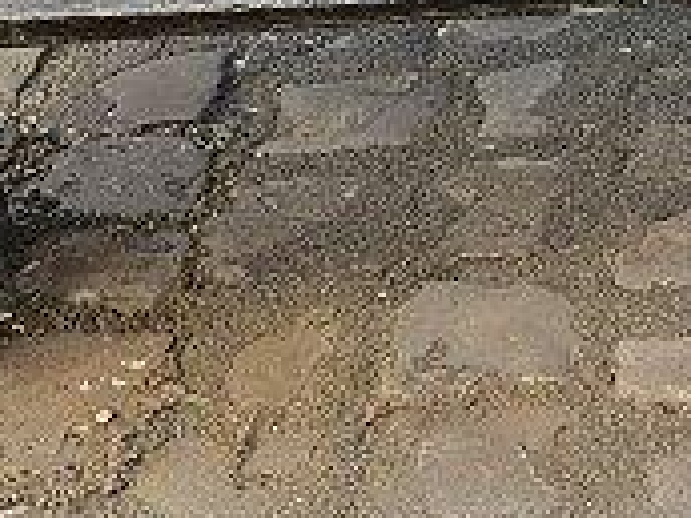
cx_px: 1089
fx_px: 2735
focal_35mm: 137
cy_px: -245
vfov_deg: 10.5
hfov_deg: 13.4
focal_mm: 5.4
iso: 80
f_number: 1.8
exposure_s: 1/100
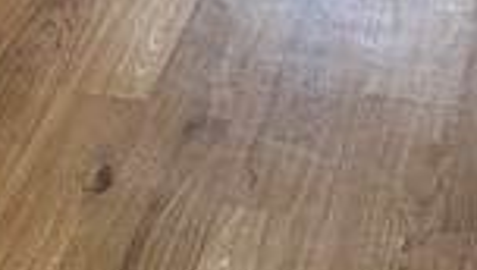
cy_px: -358
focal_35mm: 119
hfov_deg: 17.9
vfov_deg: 9.3
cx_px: 107
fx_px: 1507
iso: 80
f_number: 1.5
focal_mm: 5.7
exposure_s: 1/120
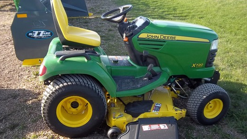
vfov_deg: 30.4
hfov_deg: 51.6
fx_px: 255
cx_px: 121
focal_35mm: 39
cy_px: 67
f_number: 3.86
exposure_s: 1/160
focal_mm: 6.17
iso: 64
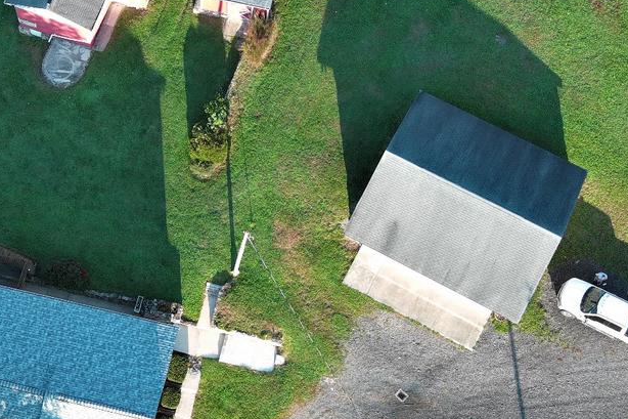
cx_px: 207
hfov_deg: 29.4
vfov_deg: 20.0
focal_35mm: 68
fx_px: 1186
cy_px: 182
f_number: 2.8
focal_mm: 10.57
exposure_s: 1/149
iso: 100
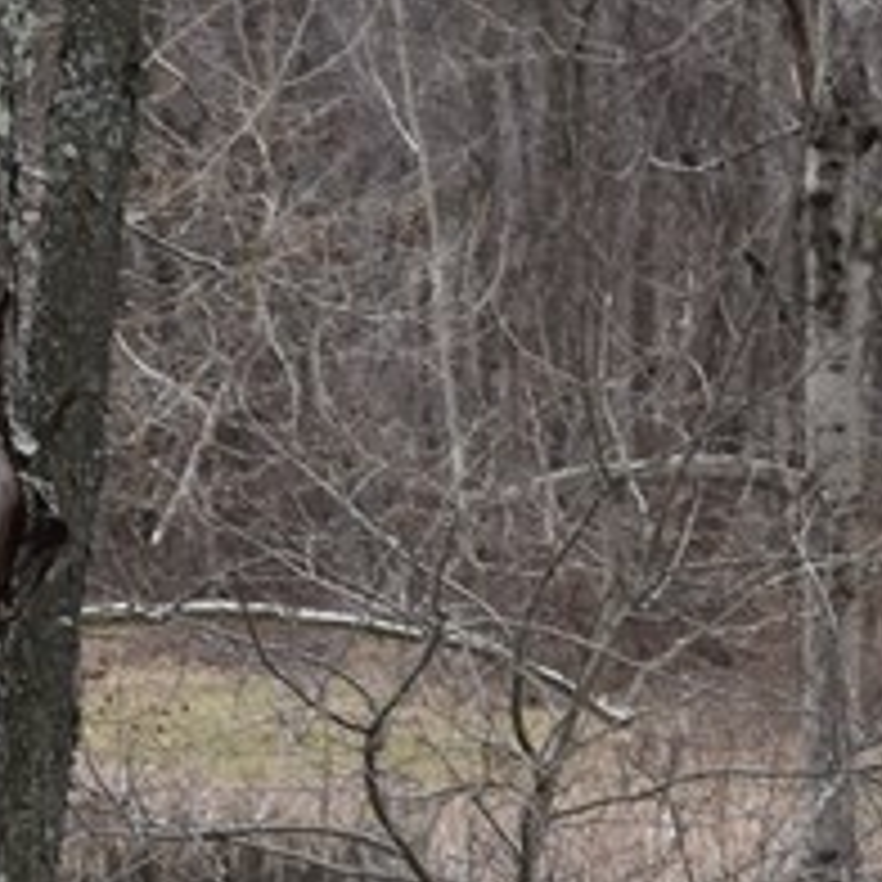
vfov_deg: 4.5
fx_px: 11224
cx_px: -1458
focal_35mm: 389
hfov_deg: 4.4
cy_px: 936
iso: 360
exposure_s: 1/250
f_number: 8
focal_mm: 55
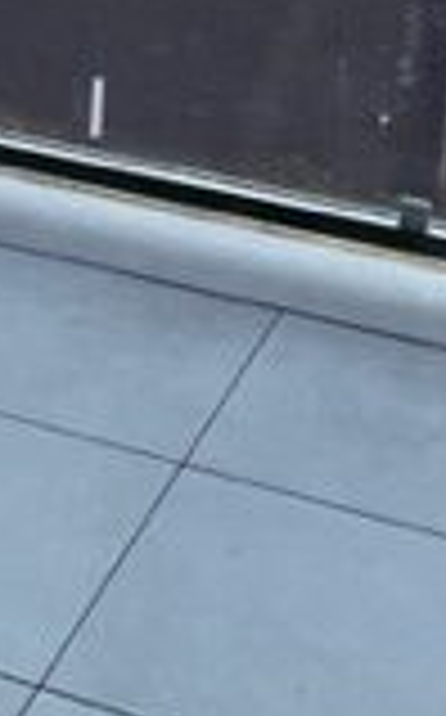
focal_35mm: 111
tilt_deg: -10.9
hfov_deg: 11.1
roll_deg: -2.4
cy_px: -171
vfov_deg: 17.8
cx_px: -324
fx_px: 2165
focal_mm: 4.2
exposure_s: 1/121
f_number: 1.6
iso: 64
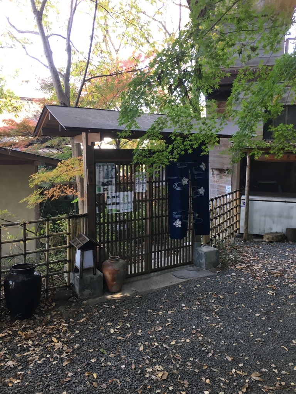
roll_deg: +0.5
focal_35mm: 29
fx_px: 331
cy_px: 197
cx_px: 148
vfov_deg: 61.7
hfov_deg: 48.2
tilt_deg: -5.0
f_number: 2.2
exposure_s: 1/30
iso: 50
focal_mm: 4.15
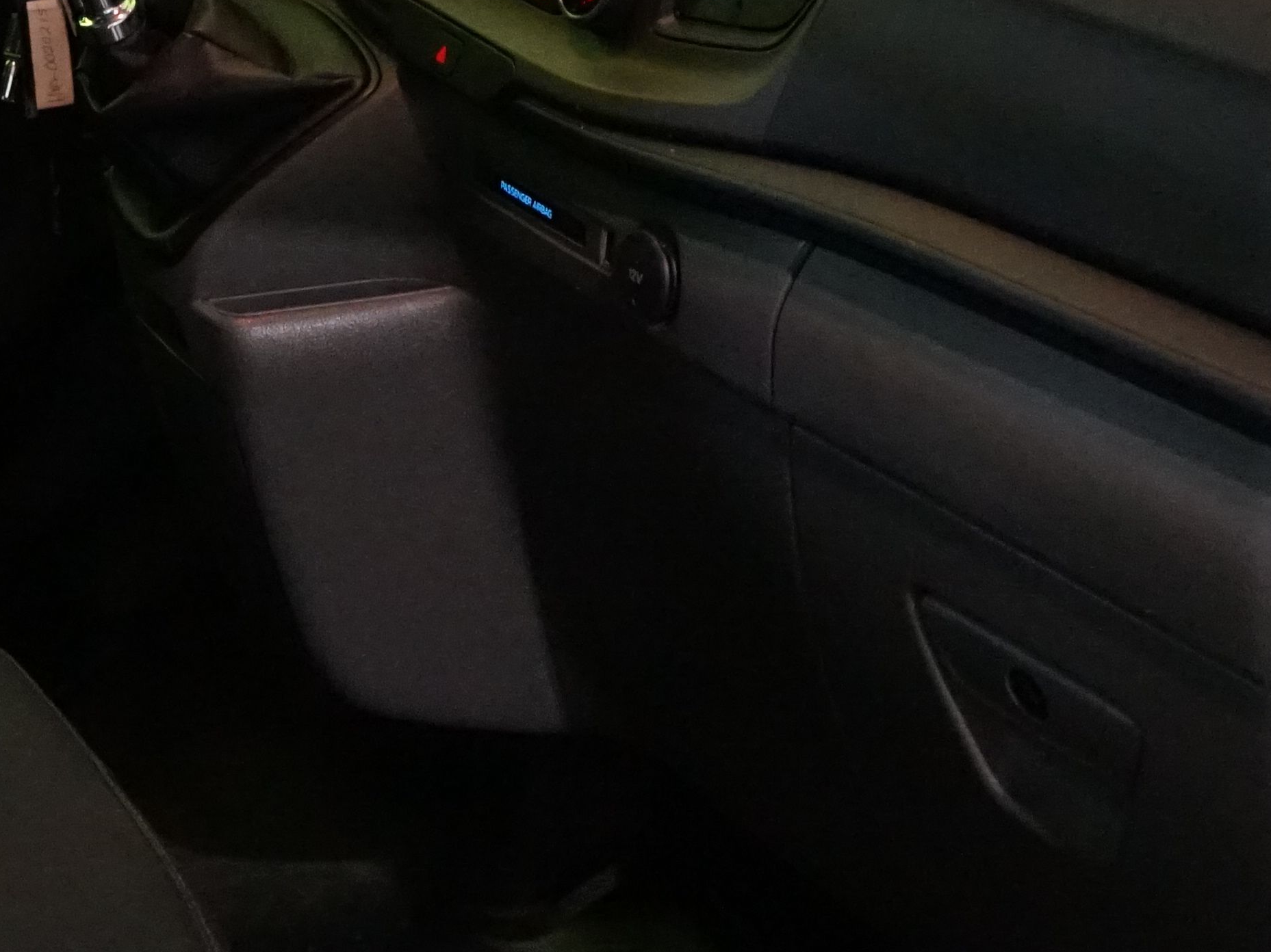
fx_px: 3194
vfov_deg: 16.6
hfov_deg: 21.9
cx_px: 68
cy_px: 27
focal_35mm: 87
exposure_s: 1/125
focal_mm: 28
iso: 6400
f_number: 3.5
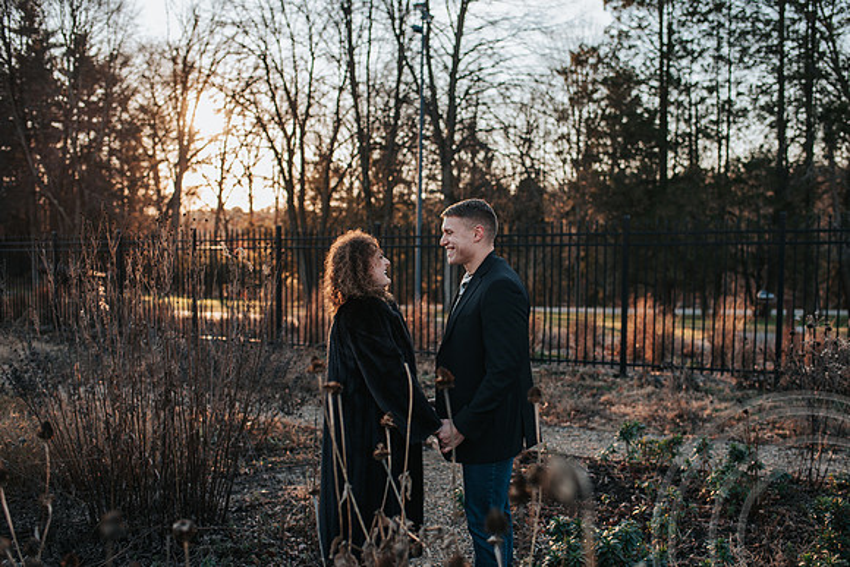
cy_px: 284
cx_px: 448
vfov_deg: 36.0
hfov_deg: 52.0
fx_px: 871
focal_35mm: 37
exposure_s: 1/500
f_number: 2.8
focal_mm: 35
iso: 180
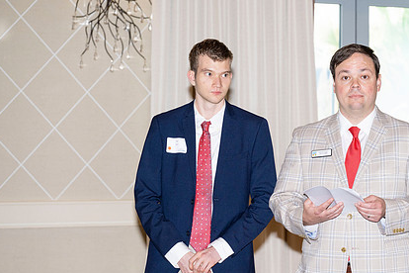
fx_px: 1909
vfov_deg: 8.2
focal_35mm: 168
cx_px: 283
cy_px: 168
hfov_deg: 12.2
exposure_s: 1/100
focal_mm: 120
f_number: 5.6
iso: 1000
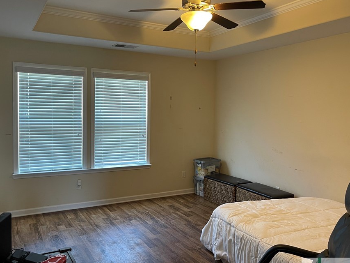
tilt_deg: -4.6
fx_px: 303
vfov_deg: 46.8
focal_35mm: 30
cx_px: 163
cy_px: 130
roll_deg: -1.7
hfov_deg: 59.9
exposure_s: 1/60
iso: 250
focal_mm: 5.1
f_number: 1.6
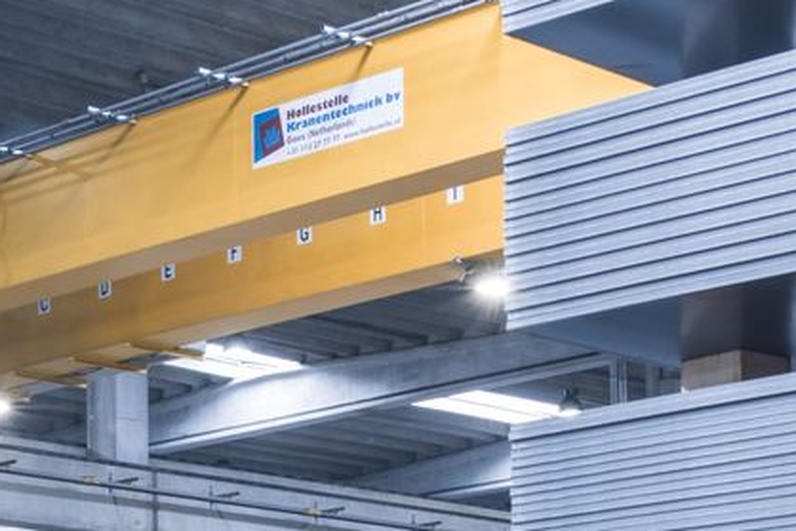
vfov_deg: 13.5
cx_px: 510
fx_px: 2168
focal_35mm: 98
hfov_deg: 20.8
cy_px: 677
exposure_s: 2
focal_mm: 32
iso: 64
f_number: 16
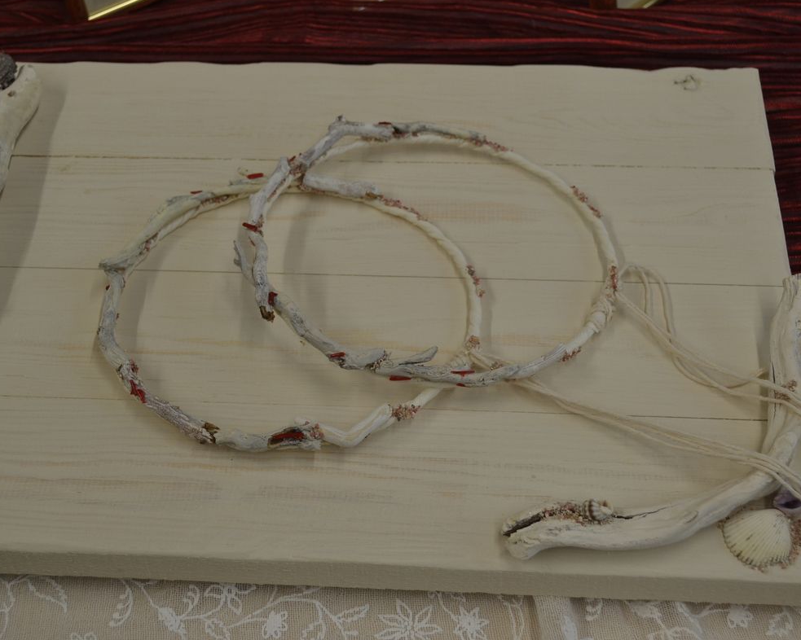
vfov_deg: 27.6
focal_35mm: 55
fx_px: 1304
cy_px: 315
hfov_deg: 34.1
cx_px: 378
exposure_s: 1/100
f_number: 5
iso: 400
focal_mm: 32
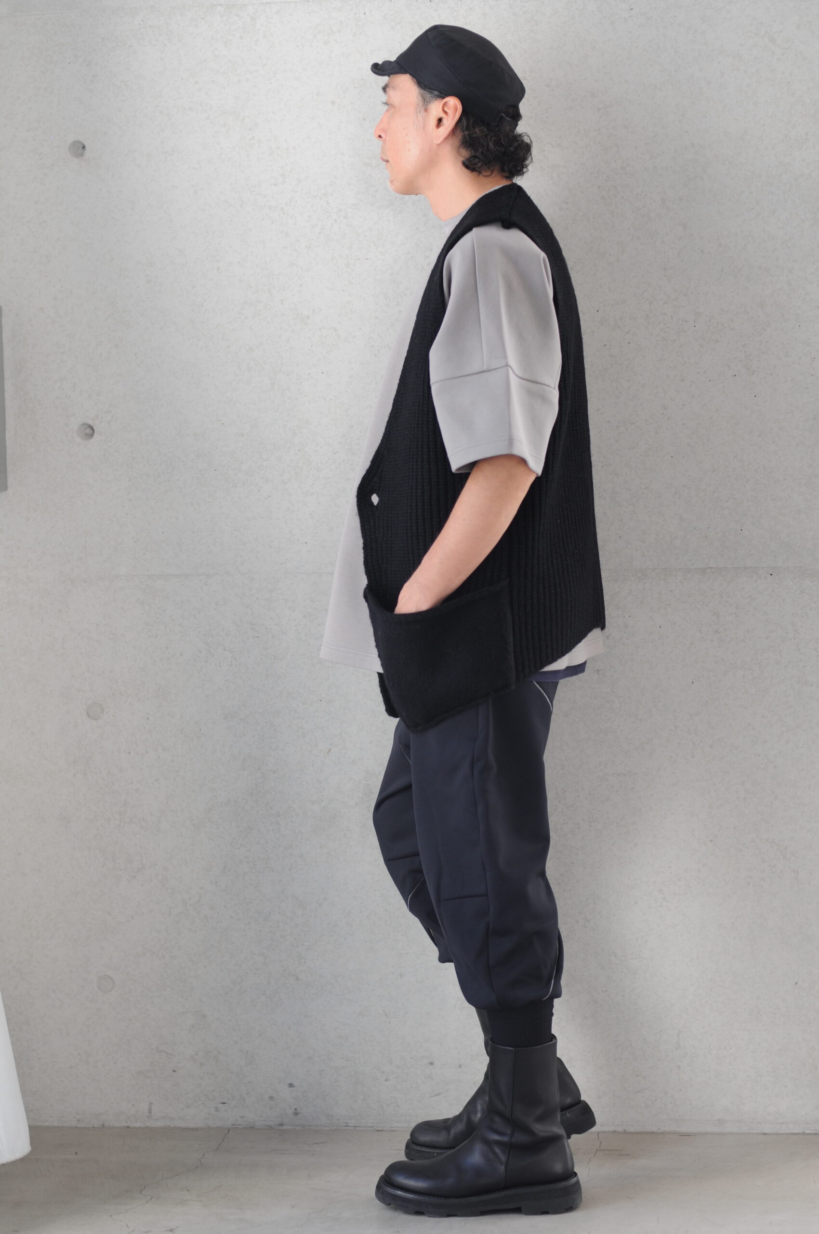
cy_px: 617
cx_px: 410
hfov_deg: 18.1
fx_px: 2566
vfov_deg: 27.0
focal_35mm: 75
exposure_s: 1/200
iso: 200
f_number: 2.2
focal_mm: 50
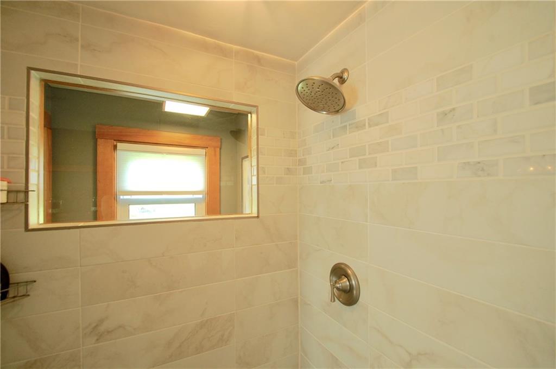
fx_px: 231
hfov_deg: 100.5
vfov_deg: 77.2
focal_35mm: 15
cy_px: 184
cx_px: 278
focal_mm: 10
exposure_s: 1/30
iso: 640
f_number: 7.1
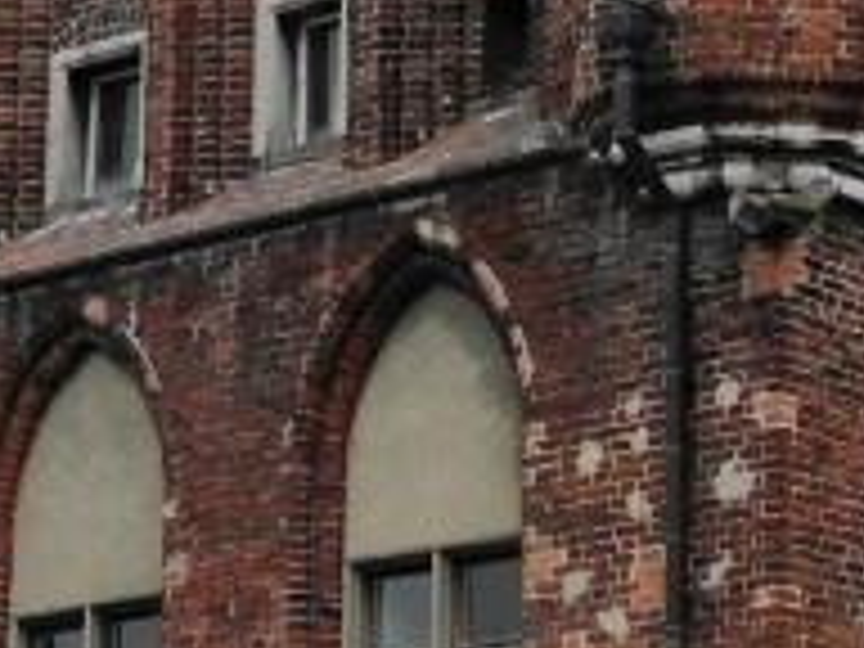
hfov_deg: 10.3
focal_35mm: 192
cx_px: 666
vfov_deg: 7.7
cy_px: 122
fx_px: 4792
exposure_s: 1/250
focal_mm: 7.8
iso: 200
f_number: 4.2
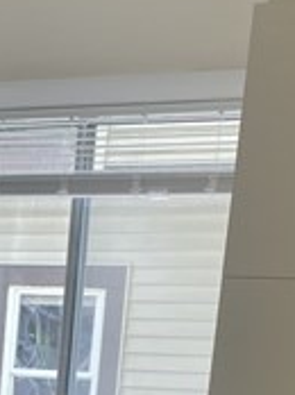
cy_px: 661
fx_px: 1310
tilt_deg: -8.9
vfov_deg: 15.3
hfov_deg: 12.5
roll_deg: -5.7
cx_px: -79
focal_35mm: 115
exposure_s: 1/182
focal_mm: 4.25
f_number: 1.8
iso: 32
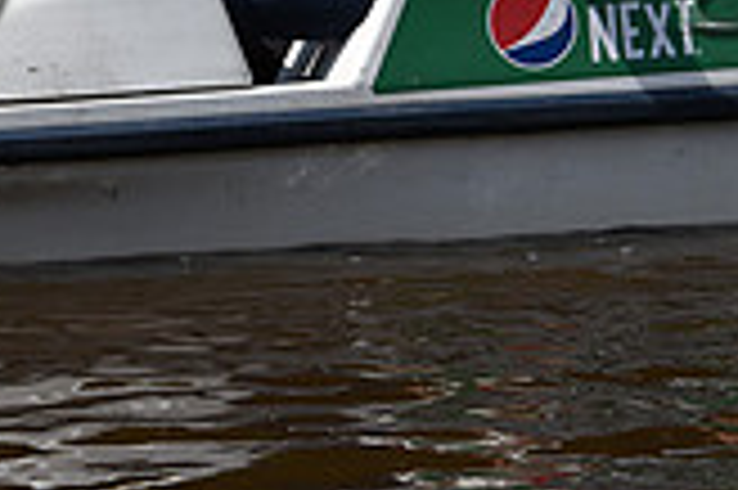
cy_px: -70
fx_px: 3481
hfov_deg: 12.0
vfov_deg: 8.0
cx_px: 117
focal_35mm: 170
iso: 125
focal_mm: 48
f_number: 9
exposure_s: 1/400
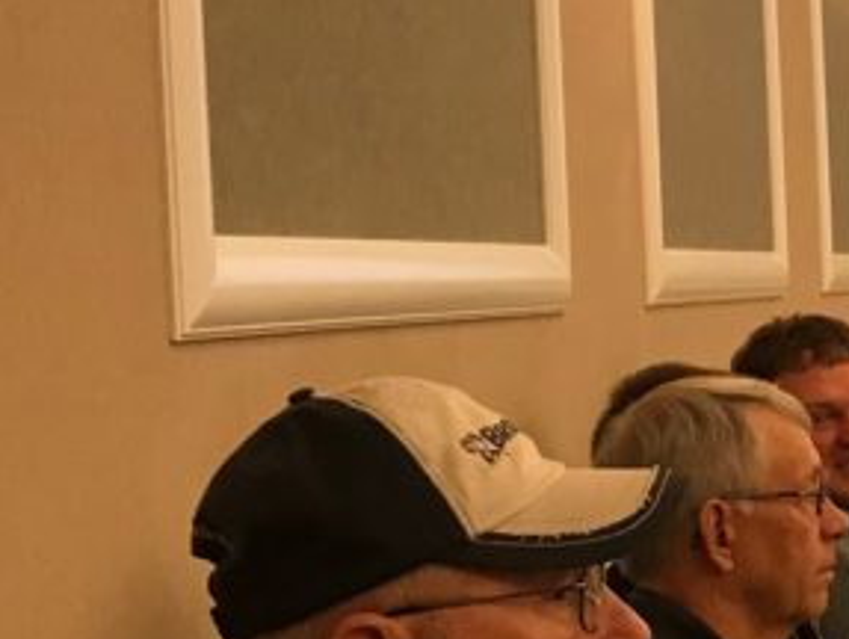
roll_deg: +1.8
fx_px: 2800
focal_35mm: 114
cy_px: 438
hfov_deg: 16.0
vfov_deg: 13.0
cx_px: 1231
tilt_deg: -2.7
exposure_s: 1/20
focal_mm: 3.99
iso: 40
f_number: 1.8
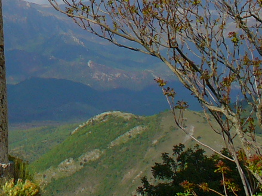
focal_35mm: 135
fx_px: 1022
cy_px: -133
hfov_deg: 13.9
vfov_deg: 10.5
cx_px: -95
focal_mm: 6.1
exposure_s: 1/320
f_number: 5.6
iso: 64
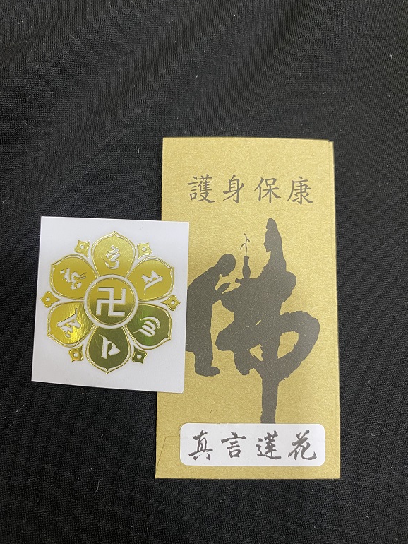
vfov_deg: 65.3
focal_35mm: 27
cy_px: 280
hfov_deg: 51.4
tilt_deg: -80.9
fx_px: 424
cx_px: 197
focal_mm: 4.25
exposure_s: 1/50
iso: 200
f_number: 1.8
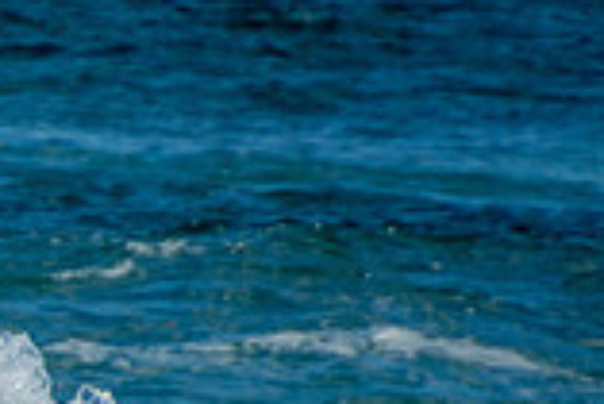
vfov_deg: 0.6
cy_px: 664
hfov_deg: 0.9
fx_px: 37112
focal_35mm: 2210
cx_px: -446
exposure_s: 1/2000
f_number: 5.6
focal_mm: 400
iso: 280
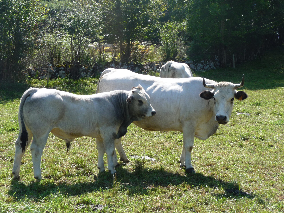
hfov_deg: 27.0
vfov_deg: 20.4
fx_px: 591
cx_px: 142
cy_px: 106
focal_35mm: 72
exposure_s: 1/250
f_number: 4.6
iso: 100
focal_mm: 12.2
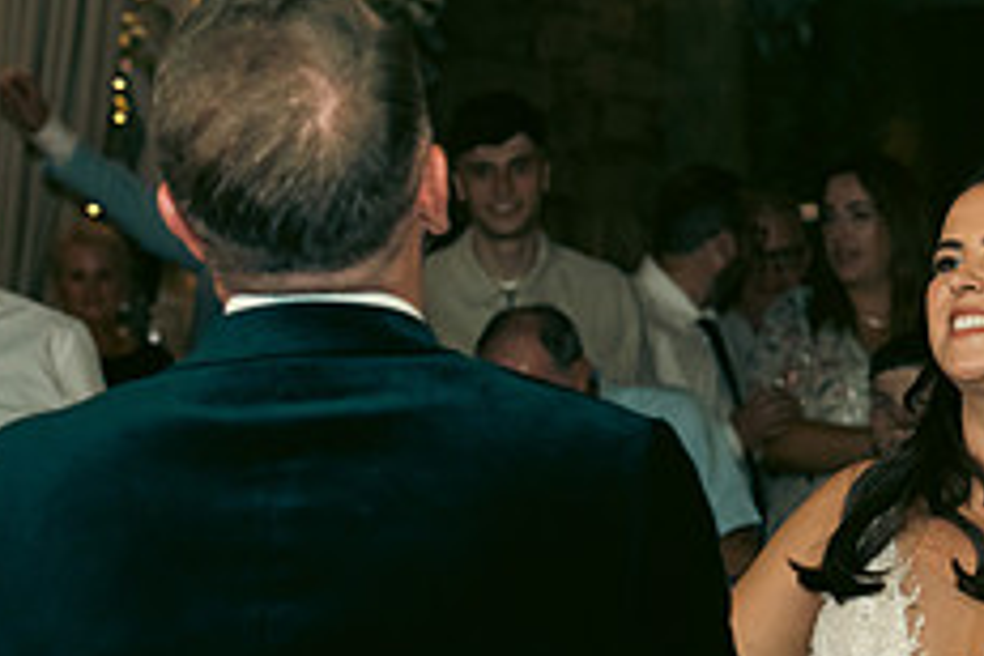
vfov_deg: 10.3
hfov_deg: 15.3
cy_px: 581
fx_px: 3635
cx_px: 762
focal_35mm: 133
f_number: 3.5
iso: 2500
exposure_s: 1/160
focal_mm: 53
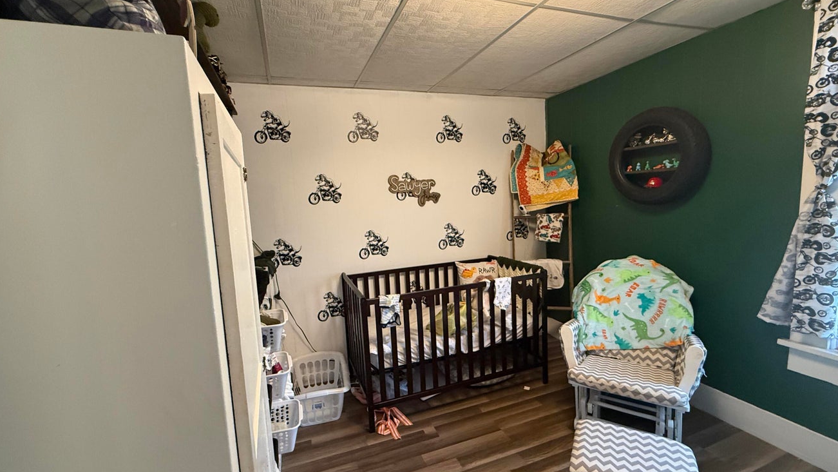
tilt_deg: -6.1
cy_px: 240
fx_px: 356
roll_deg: +3.2
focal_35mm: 16
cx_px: 412
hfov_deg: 99.4
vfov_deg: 67.1
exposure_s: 1/60
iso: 500
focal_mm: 2.22
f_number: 2.2
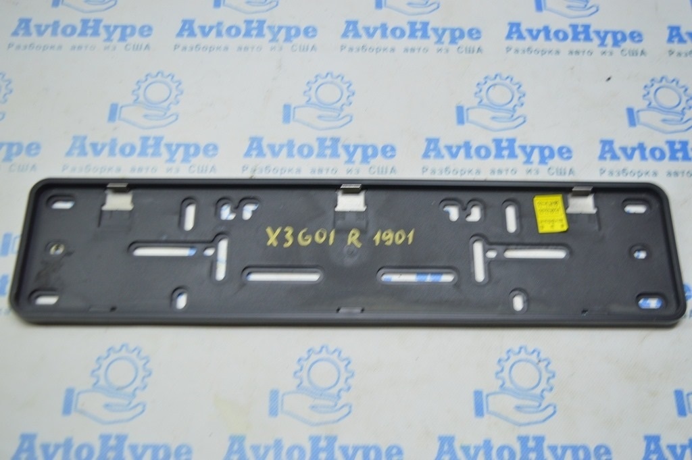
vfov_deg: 33.0
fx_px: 778
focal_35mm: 40
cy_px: 230
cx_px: 346
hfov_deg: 48.0
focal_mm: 27
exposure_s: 1/40
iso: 400
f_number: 4
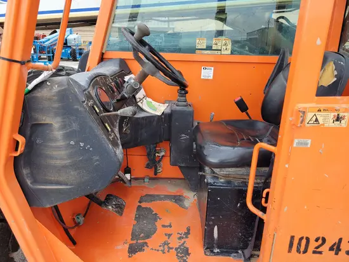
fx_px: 262
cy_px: 131
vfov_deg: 53.1
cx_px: 174
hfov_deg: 67.3
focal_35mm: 26
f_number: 1.8
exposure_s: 1/579
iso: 40
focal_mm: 5.4
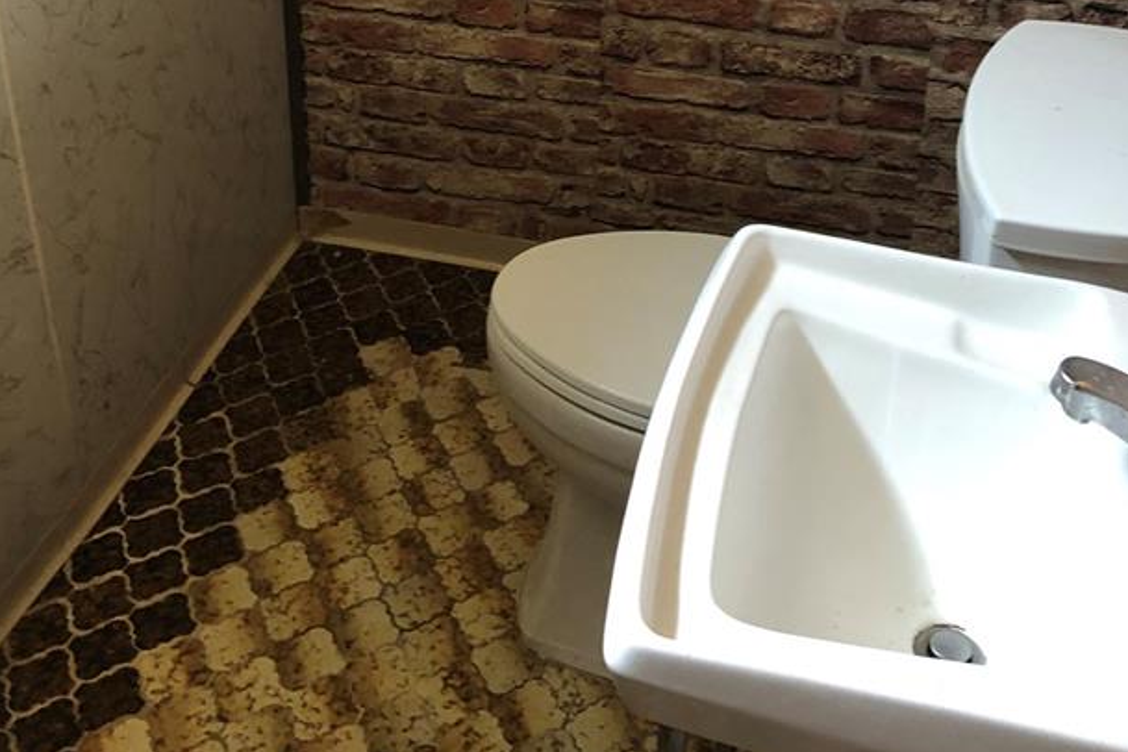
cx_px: 633
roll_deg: -1.2
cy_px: 56
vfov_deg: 26.5
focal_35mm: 49
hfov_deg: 40.3
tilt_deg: -28.4
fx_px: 1535
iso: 80
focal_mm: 3.99
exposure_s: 1/15
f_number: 1.8
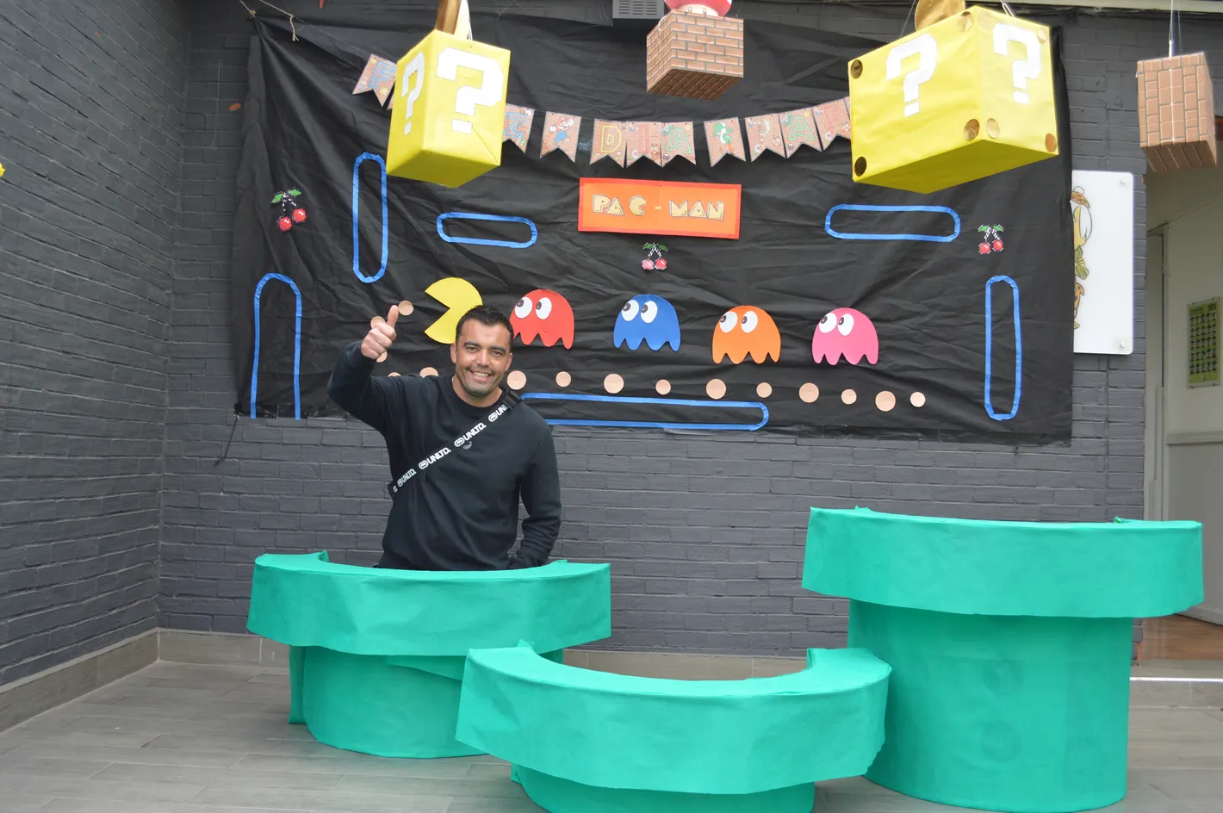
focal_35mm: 33
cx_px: 612
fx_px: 1120
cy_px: 406
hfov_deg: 57.3
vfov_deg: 39.9
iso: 400
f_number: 4.5
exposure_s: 1/80
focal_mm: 22
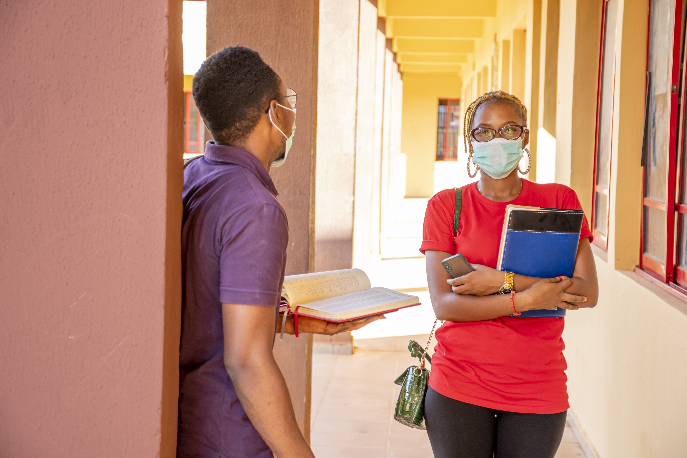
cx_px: 344
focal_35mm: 90
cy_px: 229
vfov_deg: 15.2
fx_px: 1717
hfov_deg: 22.6
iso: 400
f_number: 5
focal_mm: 60
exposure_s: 1/200
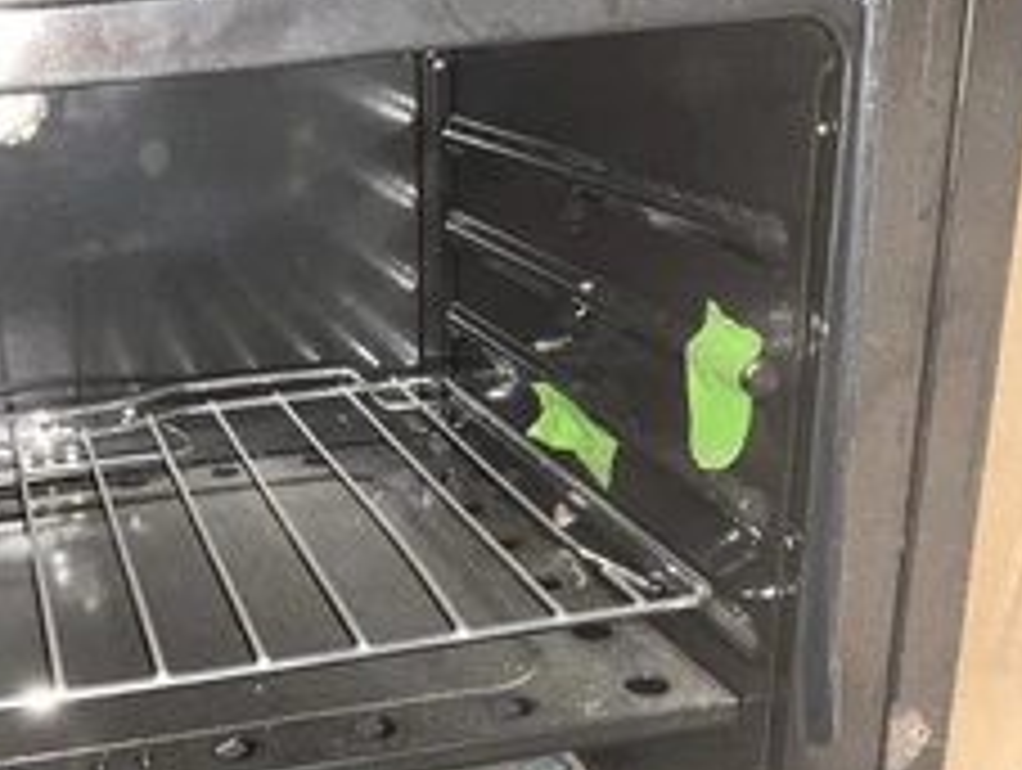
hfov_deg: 35.9
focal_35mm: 51
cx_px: 176
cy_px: 572
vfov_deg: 28.2
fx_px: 1508
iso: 100
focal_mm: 3
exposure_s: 1/16
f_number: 1.8
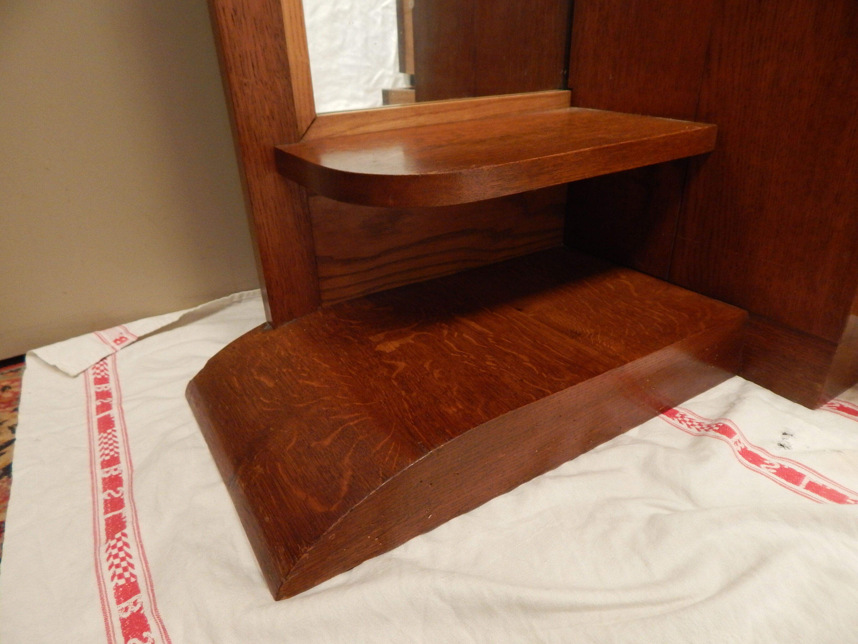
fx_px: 545
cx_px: 429
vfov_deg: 61.1
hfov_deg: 76.4
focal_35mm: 22
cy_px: 322
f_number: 3
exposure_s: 1/15
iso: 400
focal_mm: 4
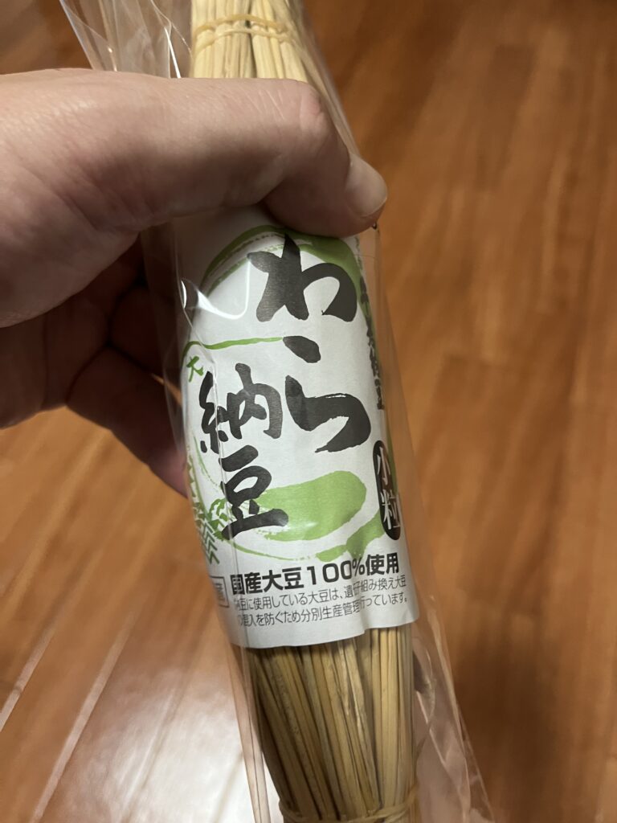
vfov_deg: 67.3
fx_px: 618
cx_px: 308
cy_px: 412
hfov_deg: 53.1
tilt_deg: -57.1
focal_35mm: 26
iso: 400
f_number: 1.6
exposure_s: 1/40
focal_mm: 5.1
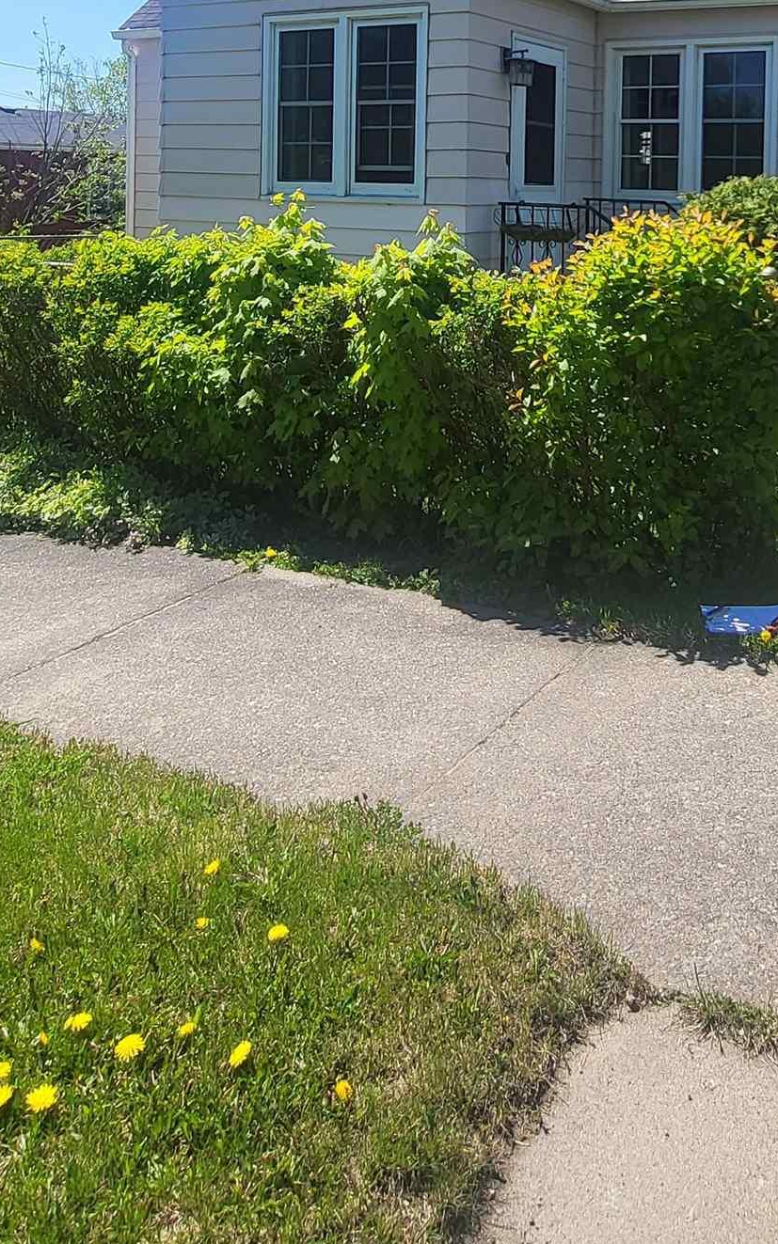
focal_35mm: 32
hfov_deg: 38.8
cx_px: 548
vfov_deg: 54.6
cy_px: 210
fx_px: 1085
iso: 32
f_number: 2.2
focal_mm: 1.74
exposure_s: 1/848
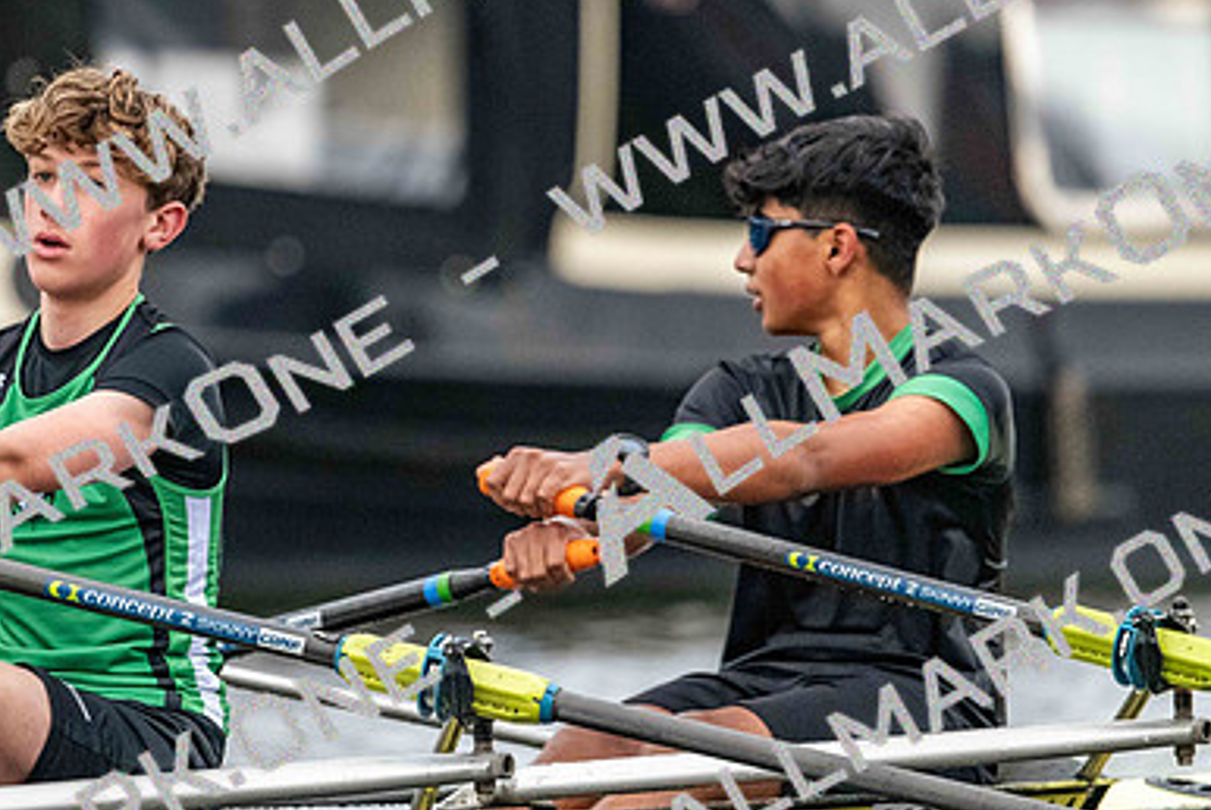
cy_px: 287
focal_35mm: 601
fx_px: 20232
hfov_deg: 3.4
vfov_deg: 2.3
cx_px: 320
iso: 6400
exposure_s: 1/2000
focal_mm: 400
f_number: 4.5
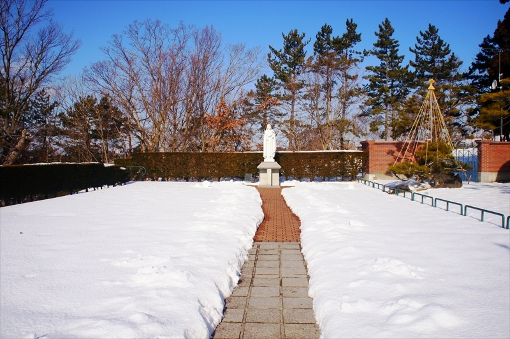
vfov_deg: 47.8
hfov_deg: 67.5
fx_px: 382
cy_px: 170
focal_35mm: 27
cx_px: 255
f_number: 13
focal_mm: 18
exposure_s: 1/320
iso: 200
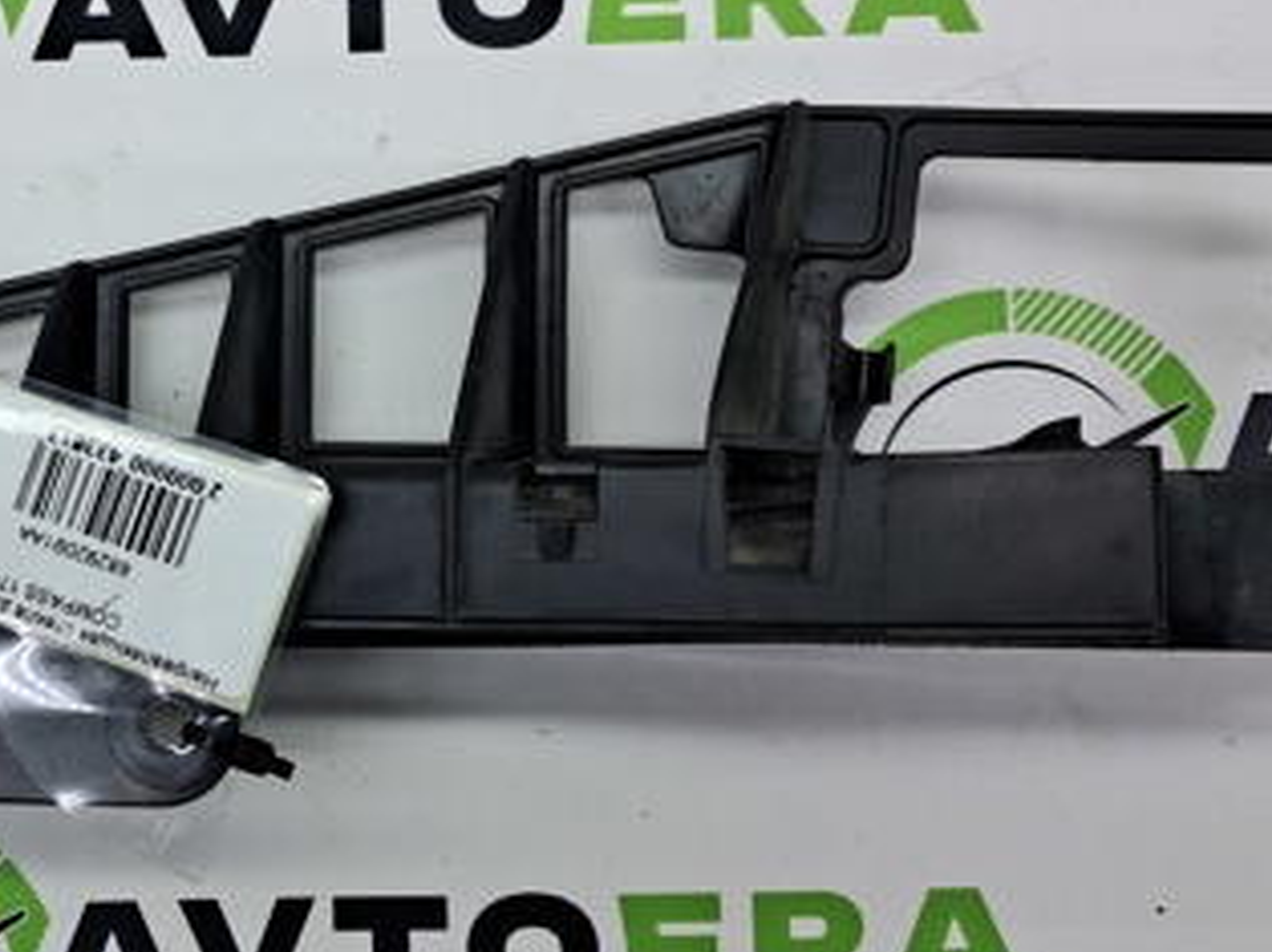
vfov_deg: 26.5
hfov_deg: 33.8
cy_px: 399
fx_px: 2019
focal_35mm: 55
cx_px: 239
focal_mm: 4
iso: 50
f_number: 1.8
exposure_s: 1/120
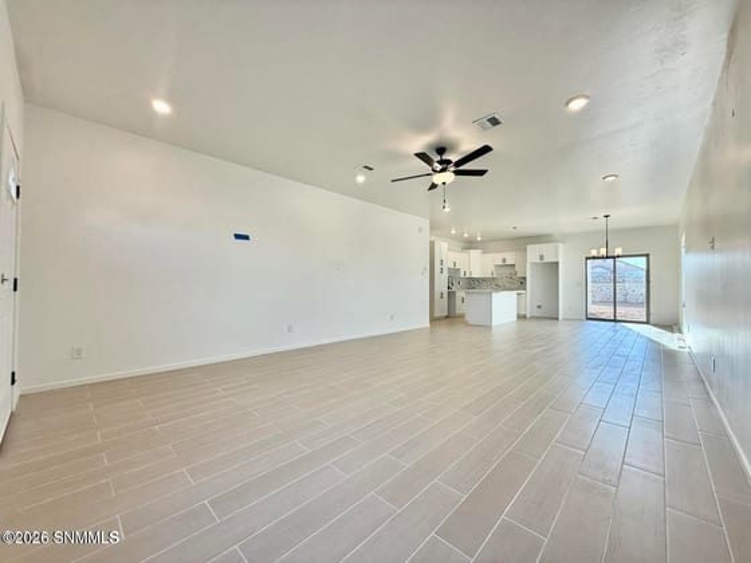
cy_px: 282
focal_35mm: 14
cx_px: 376
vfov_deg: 85.7
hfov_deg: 102.1
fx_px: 304
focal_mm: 2.22
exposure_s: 1/178
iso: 64
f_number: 2.2
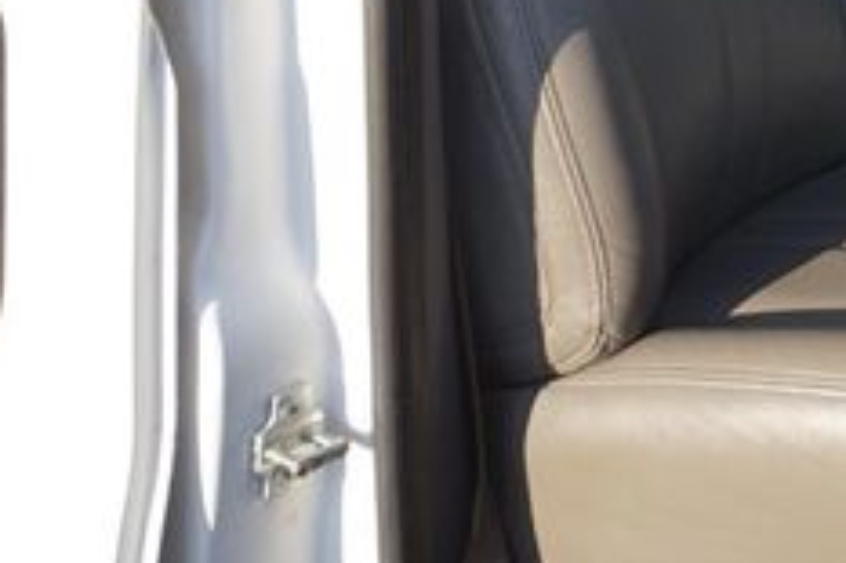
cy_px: -207
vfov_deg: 18.8
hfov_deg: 26.6
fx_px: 1550
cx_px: 1053
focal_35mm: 66
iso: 100
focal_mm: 16
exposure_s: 1/100
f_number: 7.1
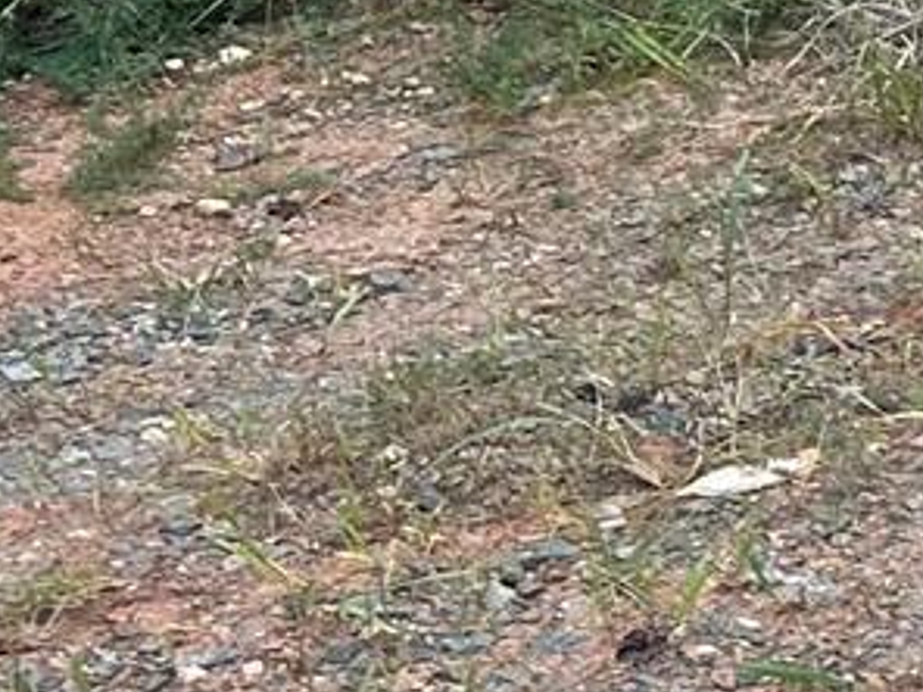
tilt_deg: -7.7
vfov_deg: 8.4
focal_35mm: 166
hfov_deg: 10.1
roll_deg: +2.2
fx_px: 4426
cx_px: 2332
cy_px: -739
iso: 80
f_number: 1.78
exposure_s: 1/121
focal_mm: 6.86
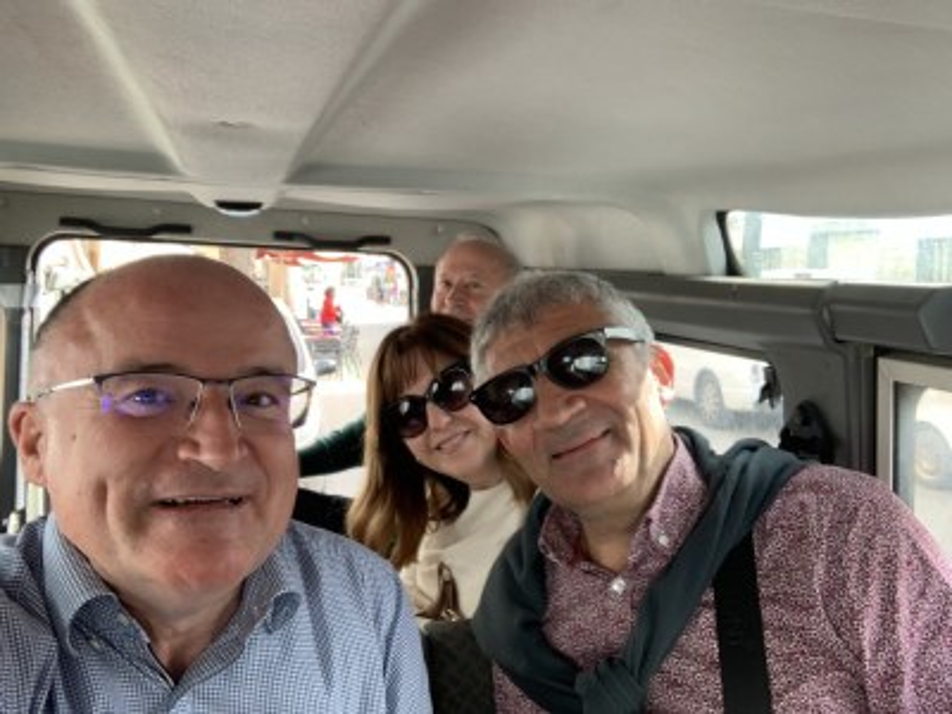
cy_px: 357
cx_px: 476
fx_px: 880
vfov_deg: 44.2
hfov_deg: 56.8
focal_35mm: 32
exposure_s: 1/121
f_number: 2.2
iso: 64
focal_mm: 2.87
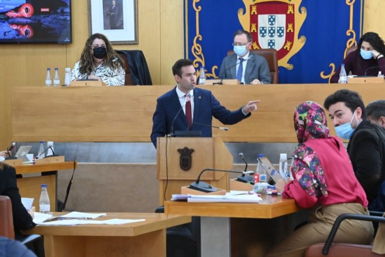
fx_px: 1423
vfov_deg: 10.3
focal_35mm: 133
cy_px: 131
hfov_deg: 15.4
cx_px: 194
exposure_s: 1/160
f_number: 13
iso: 16000
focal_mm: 122
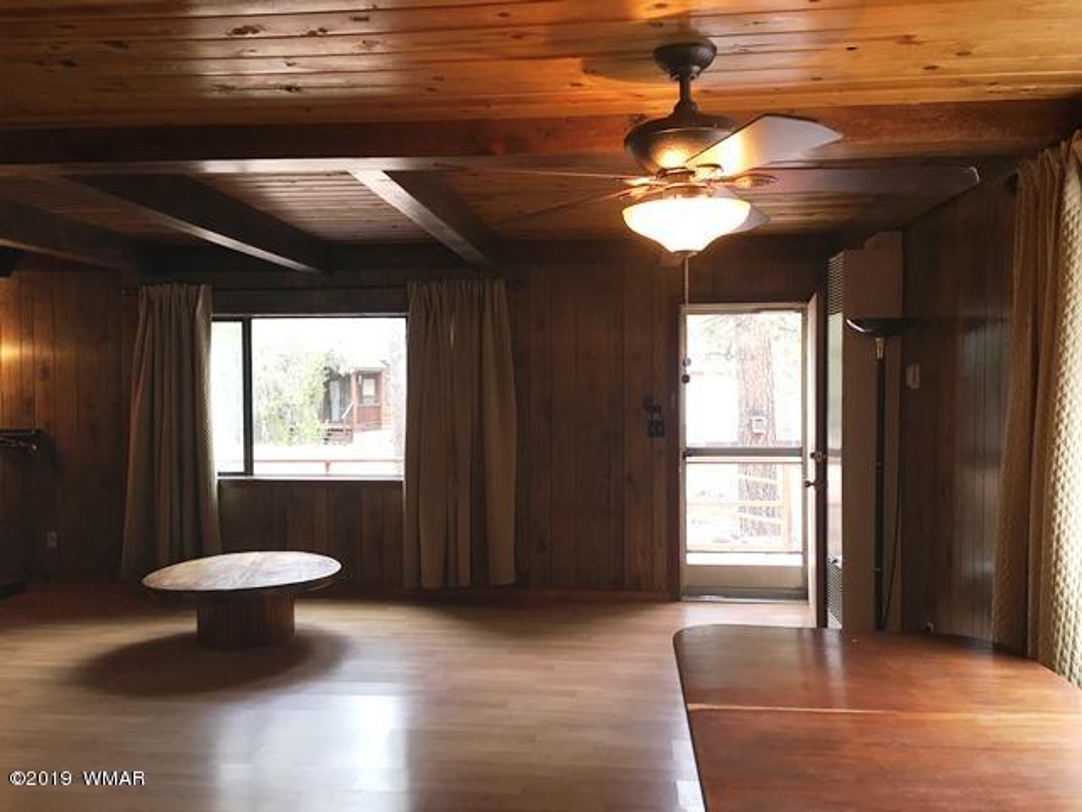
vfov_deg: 48.2
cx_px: 541
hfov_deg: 61.7
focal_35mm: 29
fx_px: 906
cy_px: 406
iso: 100
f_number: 2.2
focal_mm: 4.15
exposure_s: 1/30
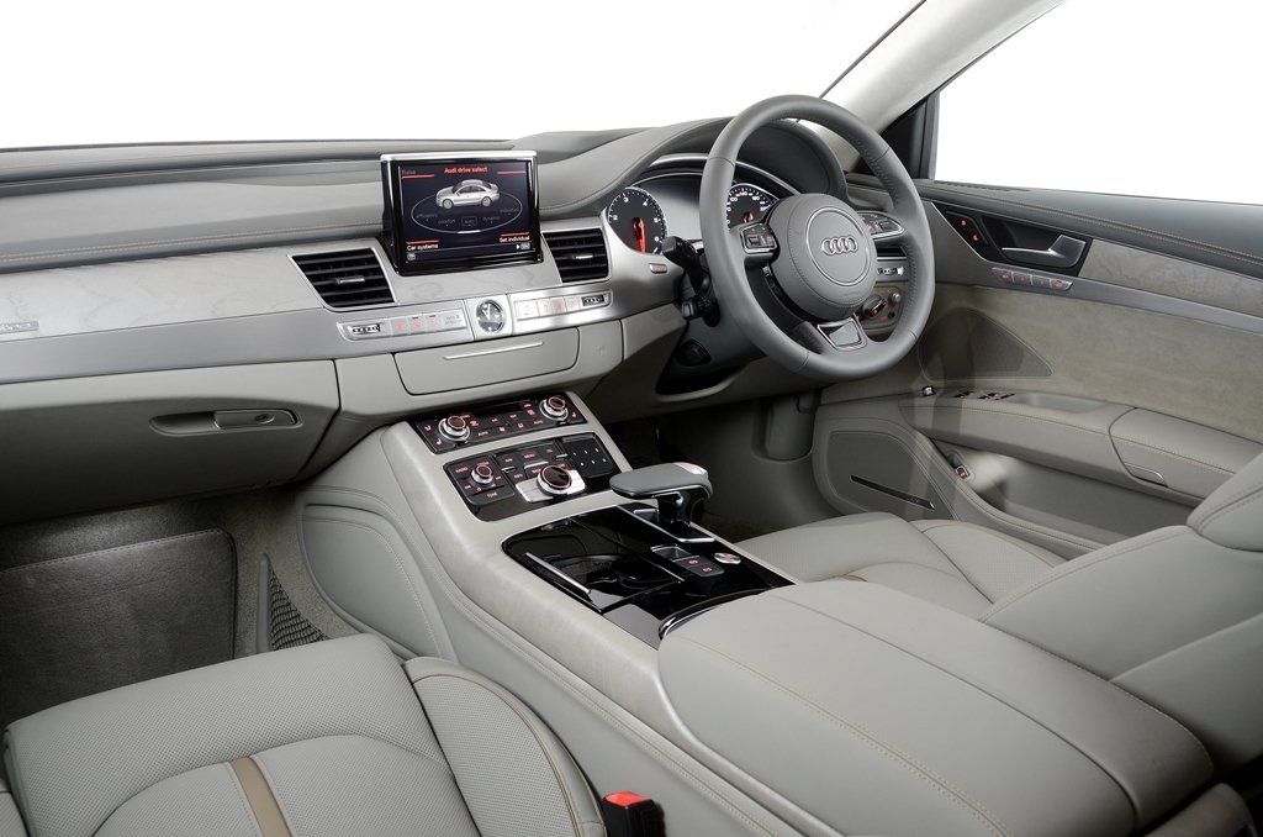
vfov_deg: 39.8
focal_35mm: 33
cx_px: 632
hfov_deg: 57.3
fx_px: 1155
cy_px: 418
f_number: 10
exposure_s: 3
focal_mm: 22
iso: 200
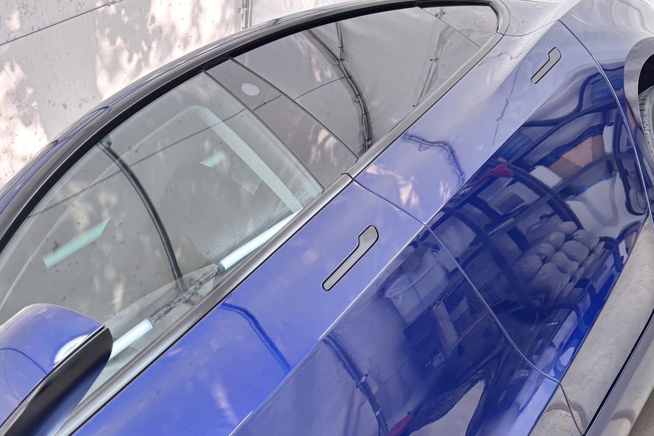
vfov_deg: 27.0
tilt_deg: -8.4
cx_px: 355
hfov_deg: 42.7
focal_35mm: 46
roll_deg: +42.2
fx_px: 836
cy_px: 472
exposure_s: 1/100
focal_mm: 5.96
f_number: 1.6
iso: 80
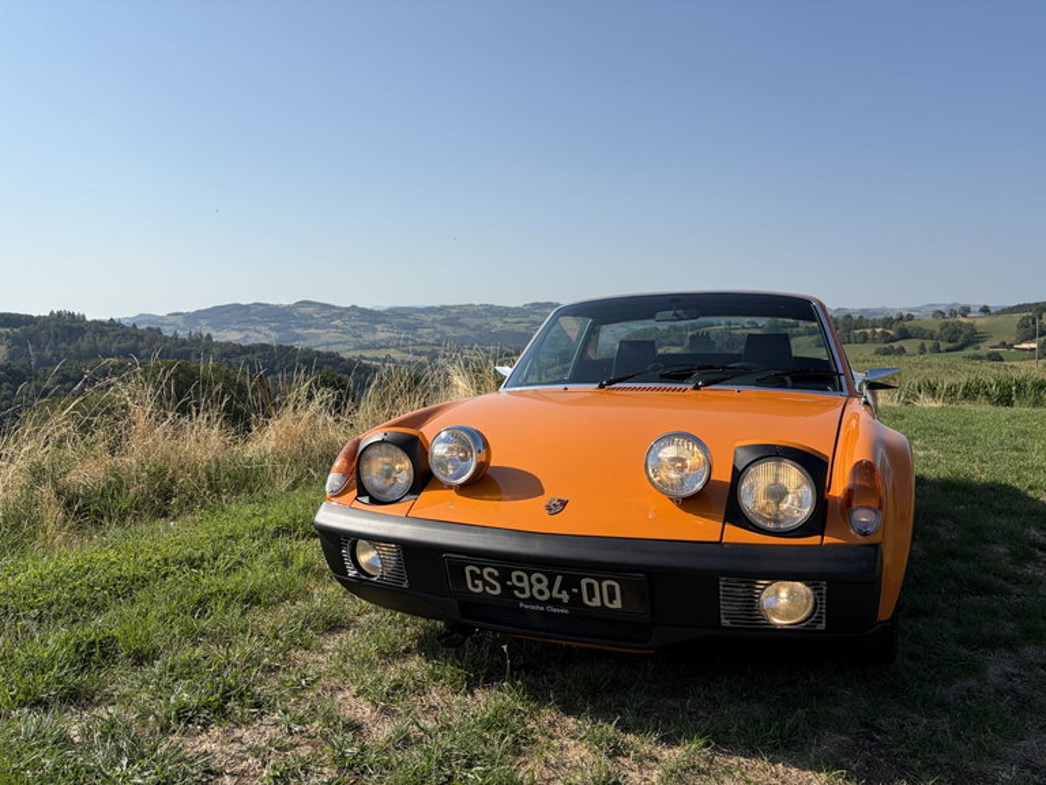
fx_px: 786
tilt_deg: -4.6
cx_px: 523
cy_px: 392
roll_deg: +1.1
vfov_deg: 53.1
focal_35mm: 26
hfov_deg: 67.3
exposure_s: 1/4608
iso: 50
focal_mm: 5.96
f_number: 1.6
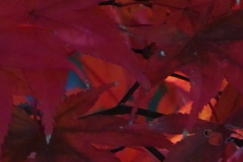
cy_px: 323
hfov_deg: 2.3
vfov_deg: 1.5
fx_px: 6088
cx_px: -24
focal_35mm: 902
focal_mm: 102
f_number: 9
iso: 100
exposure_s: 1/100
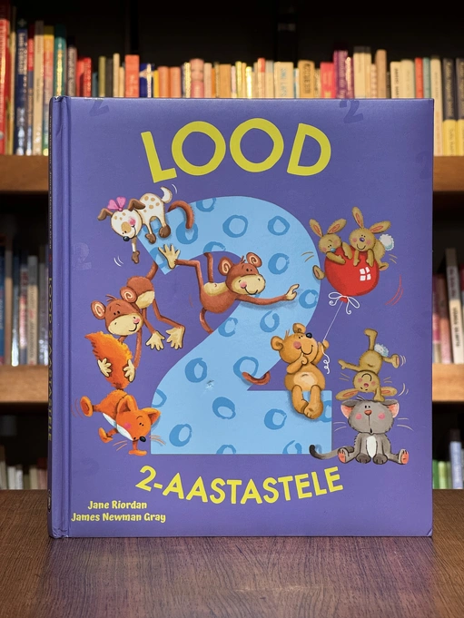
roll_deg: -0.8
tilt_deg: -0.3
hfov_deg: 19.1
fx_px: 1376
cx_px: 232
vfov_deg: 25.3
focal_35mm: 77
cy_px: 309
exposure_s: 1/99
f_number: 2.8
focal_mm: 9
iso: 125
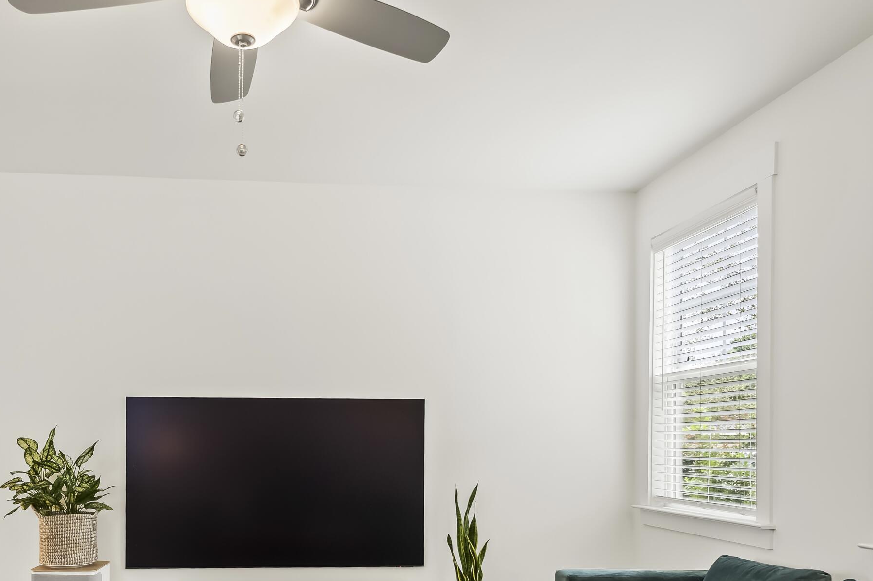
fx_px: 727
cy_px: 442
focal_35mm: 30
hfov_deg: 60.8
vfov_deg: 42.1
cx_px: 306
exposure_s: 1/10
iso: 200
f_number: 3.5
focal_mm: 12
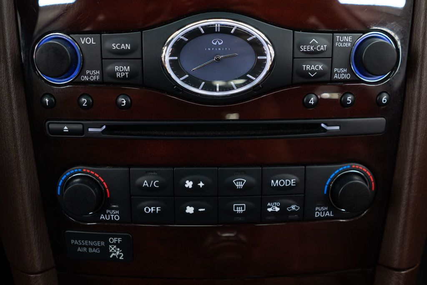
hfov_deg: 46.4
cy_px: 142
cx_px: 214
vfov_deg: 31.9
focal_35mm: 42
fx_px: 498
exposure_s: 1/50
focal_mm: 28
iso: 1000
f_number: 3.2
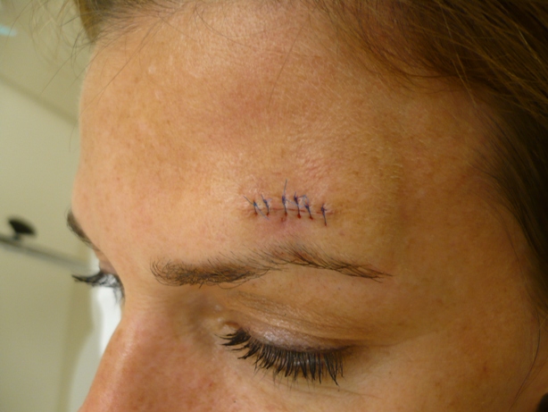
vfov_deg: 40.7
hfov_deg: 52.6
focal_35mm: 35
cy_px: 206
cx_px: 274
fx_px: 554
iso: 100
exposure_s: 1/40
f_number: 2.8
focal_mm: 5.8
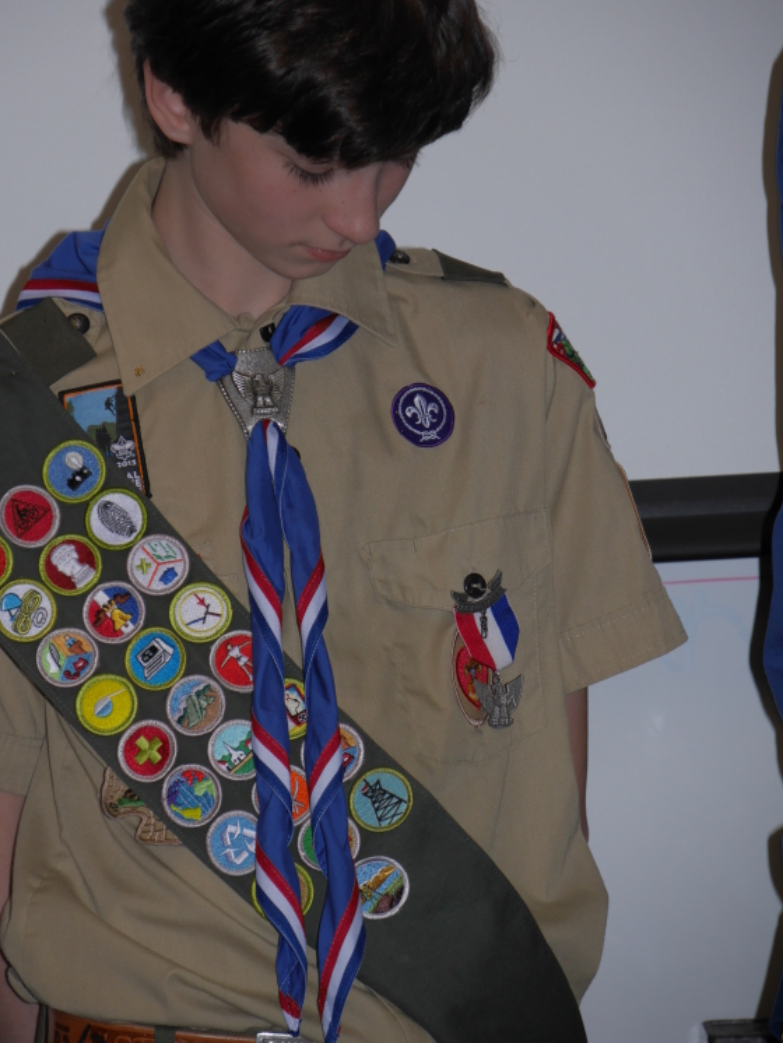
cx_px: 343
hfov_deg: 6.4
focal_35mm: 233
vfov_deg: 8.5
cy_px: 478
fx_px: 7023
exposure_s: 1/125
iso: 200
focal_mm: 102
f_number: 5.4
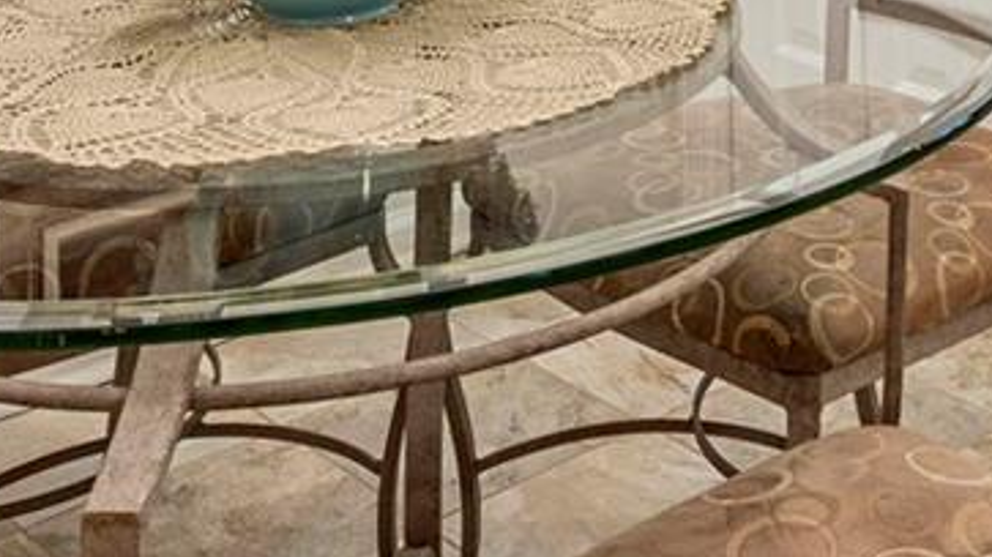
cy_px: -586
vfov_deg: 14.1
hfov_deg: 28.9
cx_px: 836
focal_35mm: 71
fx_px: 1867
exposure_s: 1.6
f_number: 10
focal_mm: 12
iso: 200
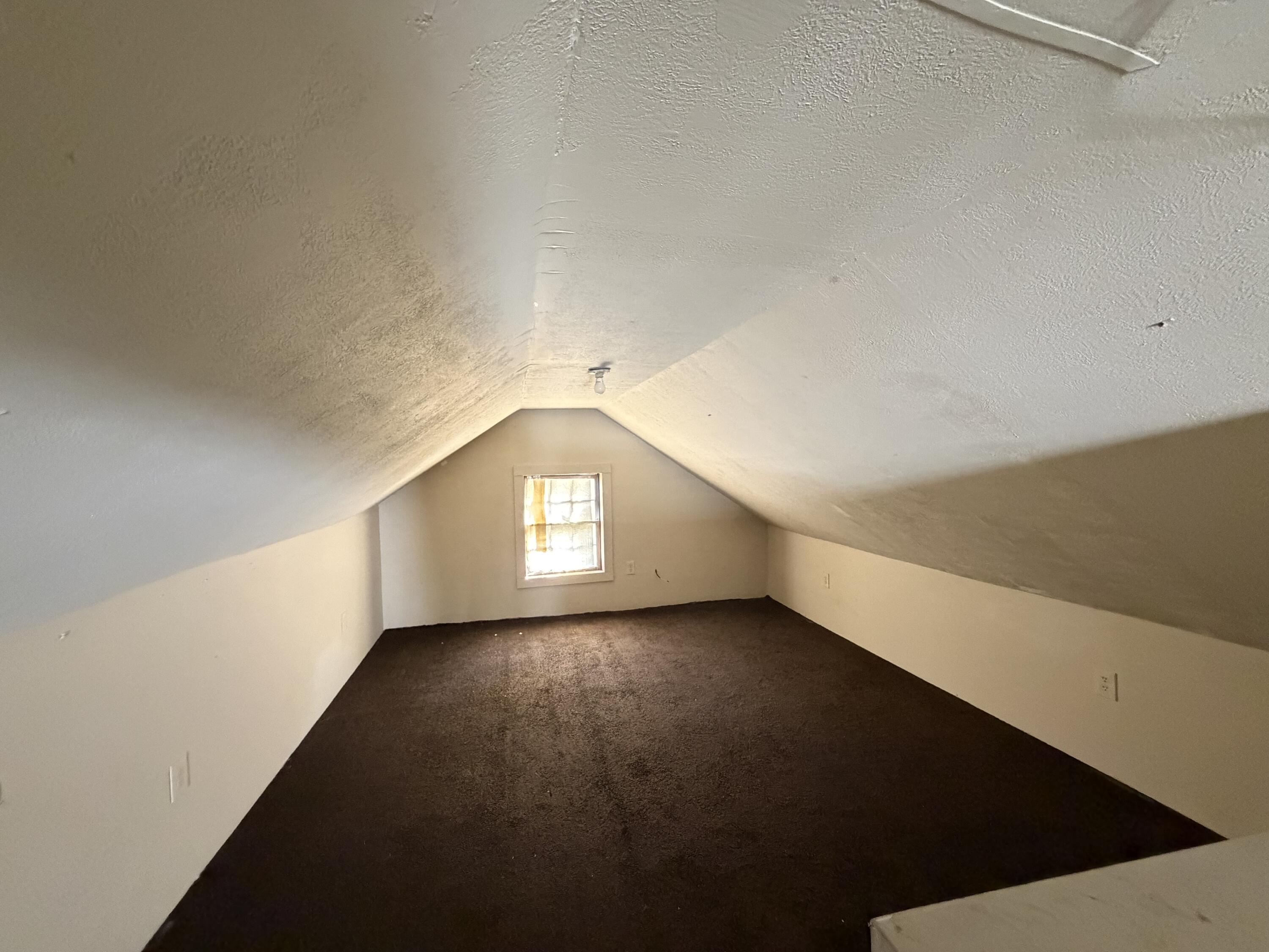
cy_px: 476
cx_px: 634
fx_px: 513
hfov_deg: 102.1
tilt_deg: -1.2
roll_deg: +2.1
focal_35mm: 14
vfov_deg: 85.7
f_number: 2.2
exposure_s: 1/60
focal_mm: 2.22
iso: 1000
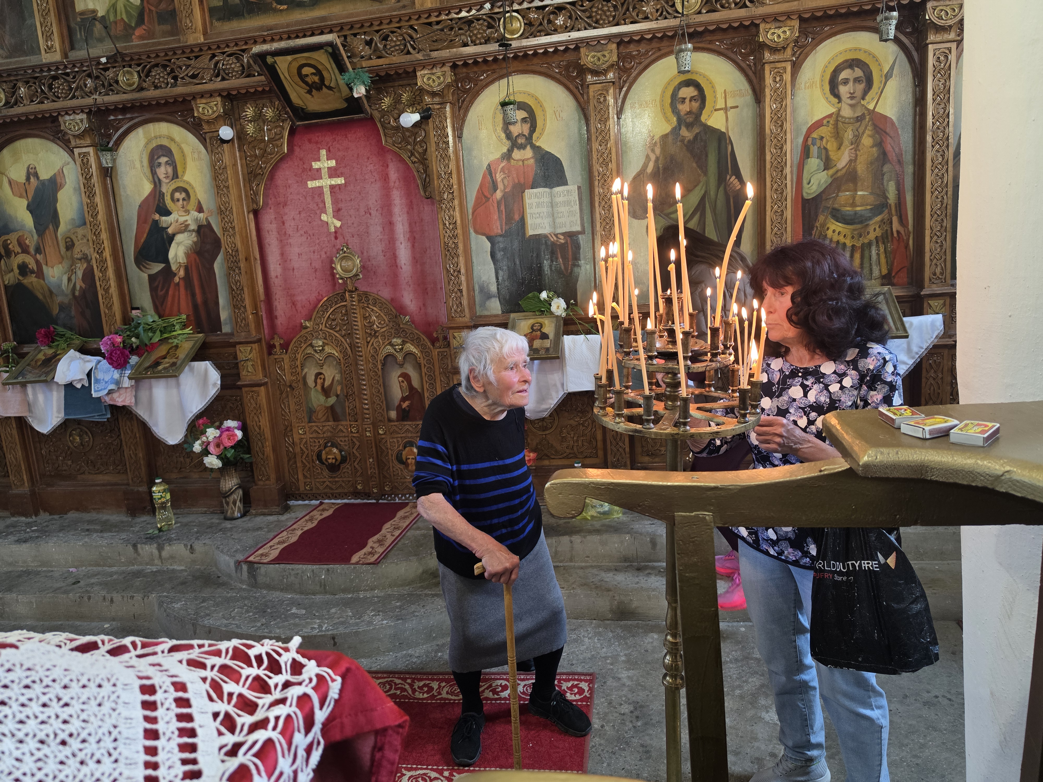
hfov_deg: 73.9
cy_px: 391
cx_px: 522
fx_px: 693
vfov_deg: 58.9
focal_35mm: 23
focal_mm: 6.5
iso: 160
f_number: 1.4
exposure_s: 1/120
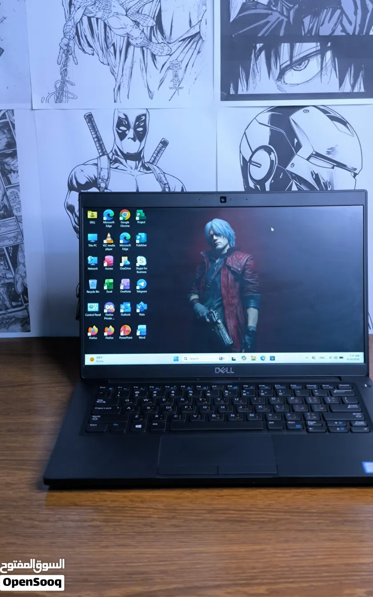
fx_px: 879
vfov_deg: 37.5
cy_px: 297
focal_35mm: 54
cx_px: 217
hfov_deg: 23.9
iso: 800
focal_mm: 7.1
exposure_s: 1/100
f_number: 1.9
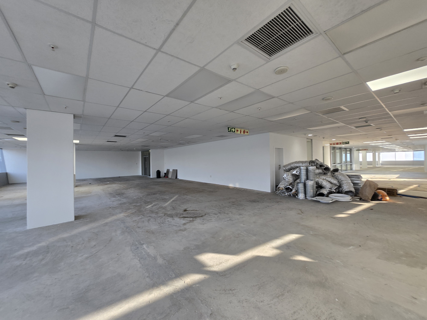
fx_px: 160
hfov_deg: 106.2
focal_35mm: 13
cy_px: 160
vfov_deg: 89.9
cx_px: 214
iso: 50
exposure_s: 1/50
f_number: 2.2
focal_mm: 1.7
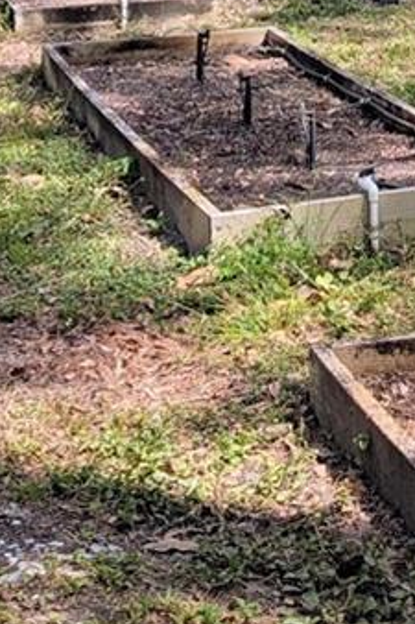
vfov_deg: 16.1
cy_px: -281
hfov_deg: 11.2
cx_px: 577
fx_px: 2042
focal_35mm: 118
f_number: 1.68
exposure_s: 1/507
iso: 20
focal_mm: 6.9
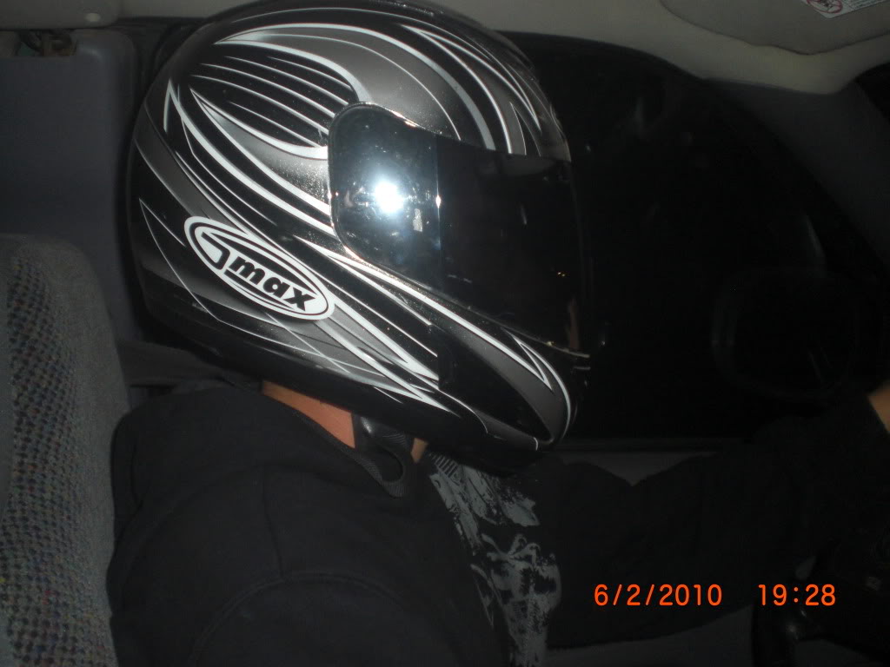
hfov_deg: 49.0
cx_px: 445
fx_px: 977
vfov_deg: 37.7
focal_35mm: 38
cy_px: 334
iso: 200
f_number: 3.1
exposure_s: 1/60
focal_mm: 6.3
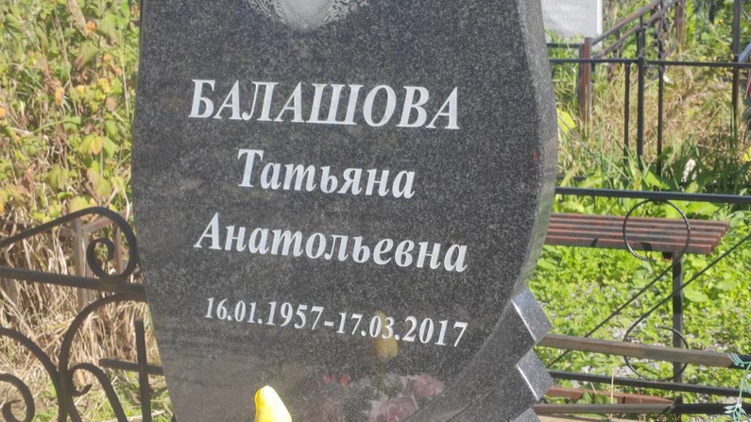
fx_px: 1354
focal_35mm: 68
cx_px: 376
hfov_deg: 31.0
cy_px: 234
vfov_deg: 17.7
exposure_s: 1/690
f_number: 1.9
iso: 100
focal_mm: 5.52
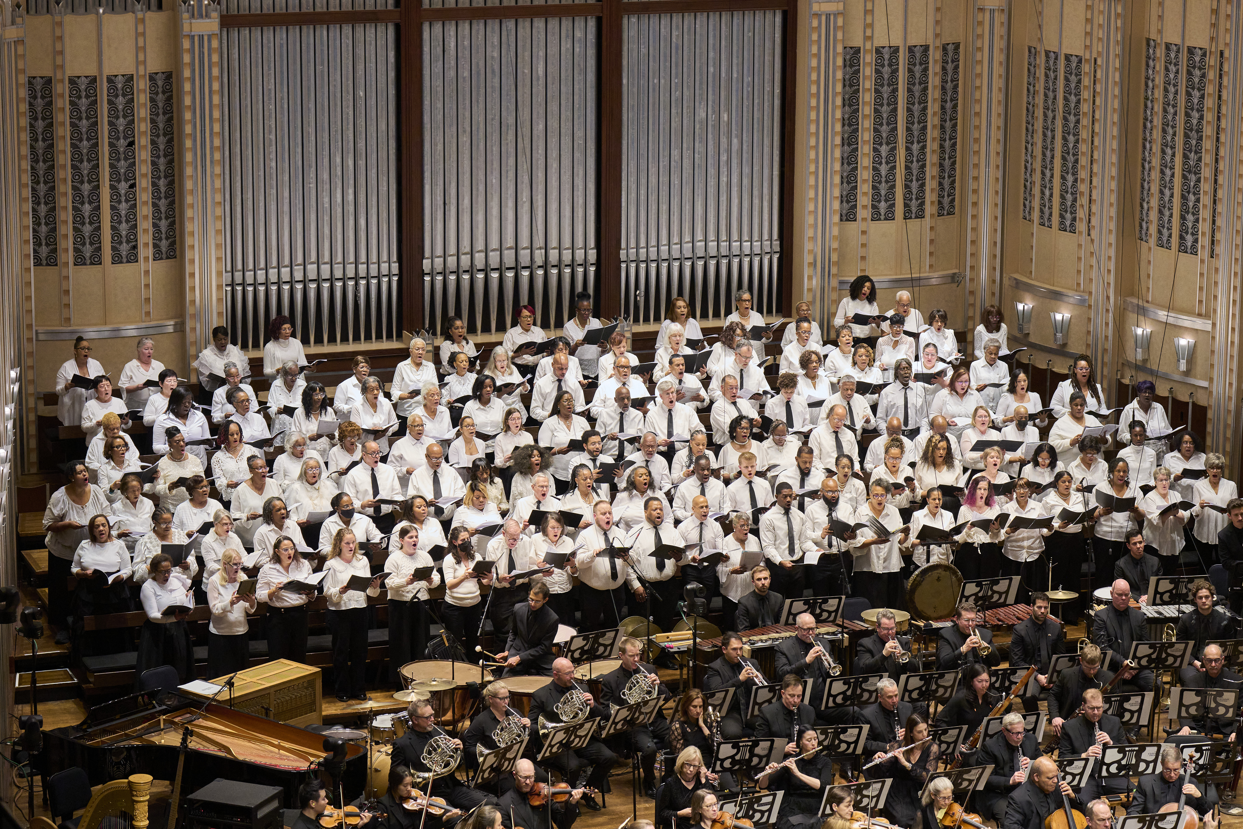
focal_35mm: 95
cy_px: 414
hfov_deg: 21.5
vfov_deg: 14.4
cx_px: 622
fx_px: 3280
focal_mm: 95
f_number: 4
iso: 6400
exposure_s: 1/500
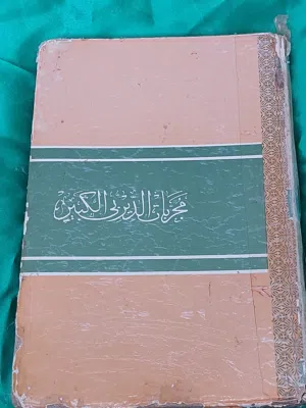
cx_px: 153
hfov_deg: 56.8
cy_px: 204
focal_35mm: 24
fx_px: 283
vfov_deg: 71.6
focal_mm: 5.23
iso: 125
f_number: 1.8
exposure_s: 1/50
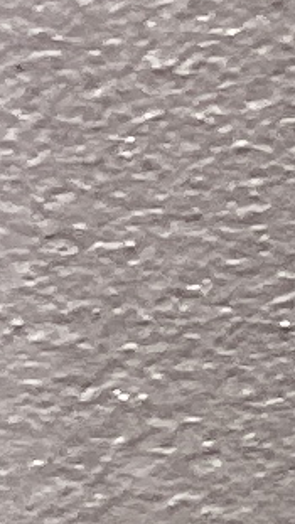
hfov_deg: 3.0
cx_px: 2104
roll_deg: -8.4
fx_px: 4935
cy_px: 500
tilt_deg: -22.0
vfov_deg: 6.1
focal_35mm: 355
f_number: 2.4
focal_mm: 3.3
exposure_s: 1/120
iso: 80
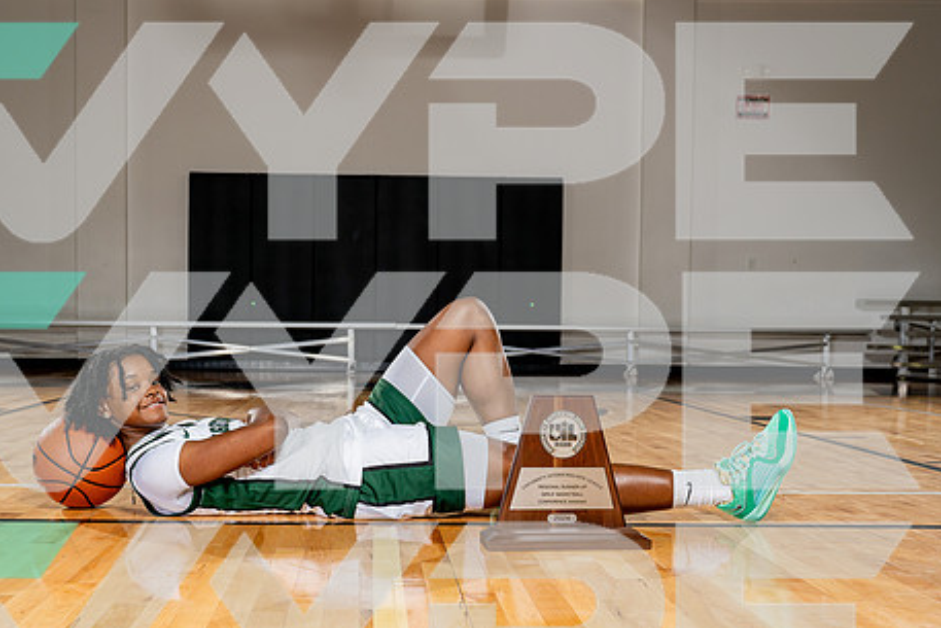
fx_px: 1229
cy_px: 382
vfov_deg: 28.6
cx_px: 395
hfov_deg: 41.8
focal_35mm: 47
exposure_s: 1/250
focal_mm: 37
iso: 200
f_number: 5.6
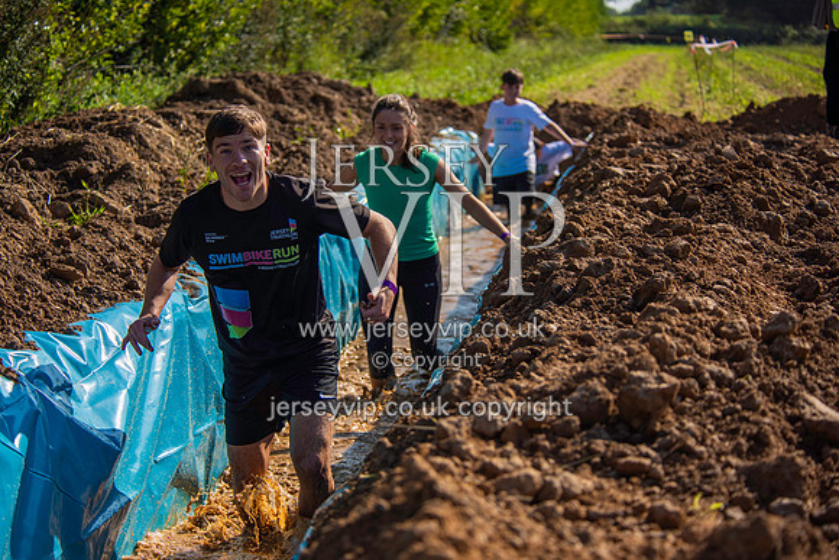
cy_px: 280
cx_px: 420
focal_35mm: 80
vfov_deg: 17.1
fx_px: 1865
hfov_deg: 25.4
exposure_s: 1/2000
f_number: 4.5
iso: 125
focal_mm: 80
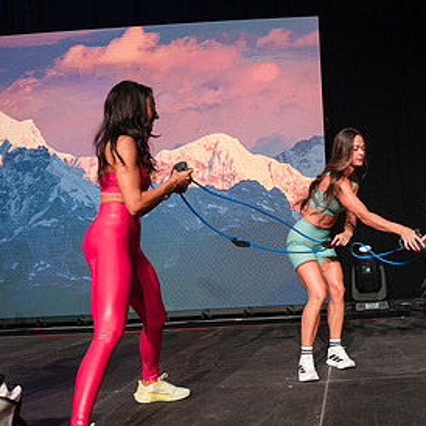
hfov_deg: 43.6
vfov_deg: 46.0
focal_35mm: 36
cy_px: 215
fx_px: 501
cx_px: 350
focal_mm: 20
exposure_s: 1/160
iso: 3200
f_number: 2.8
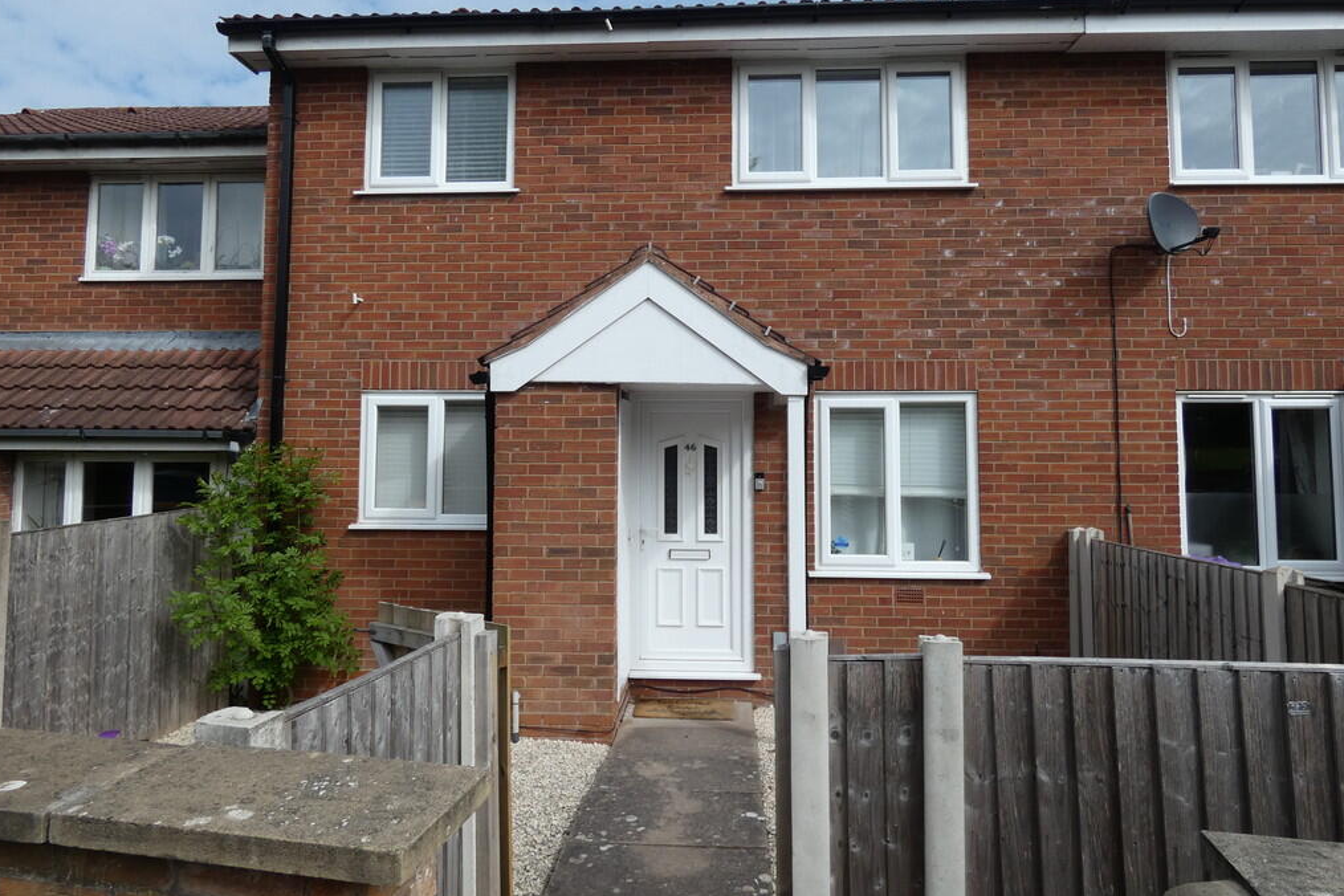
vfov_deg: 59.4
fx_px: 784
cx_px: 667
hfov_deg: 81.2
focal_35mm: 21
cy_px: 400
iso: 80
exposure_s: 1/1000
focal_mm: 3.6
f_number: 3.5
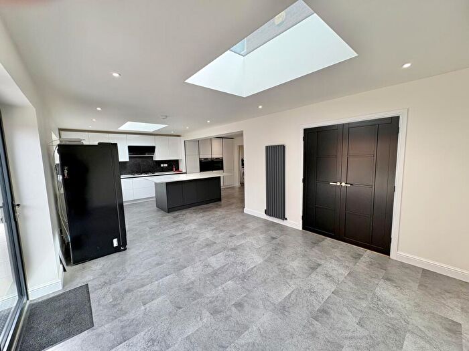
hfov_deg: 102.1
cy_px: 176
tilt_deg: -5.2
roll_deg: +1.6
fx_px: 190
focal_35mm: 14
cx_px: 234
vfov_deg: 85.7
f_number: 2.2
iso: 64
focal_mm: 2.22
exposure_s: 1/100
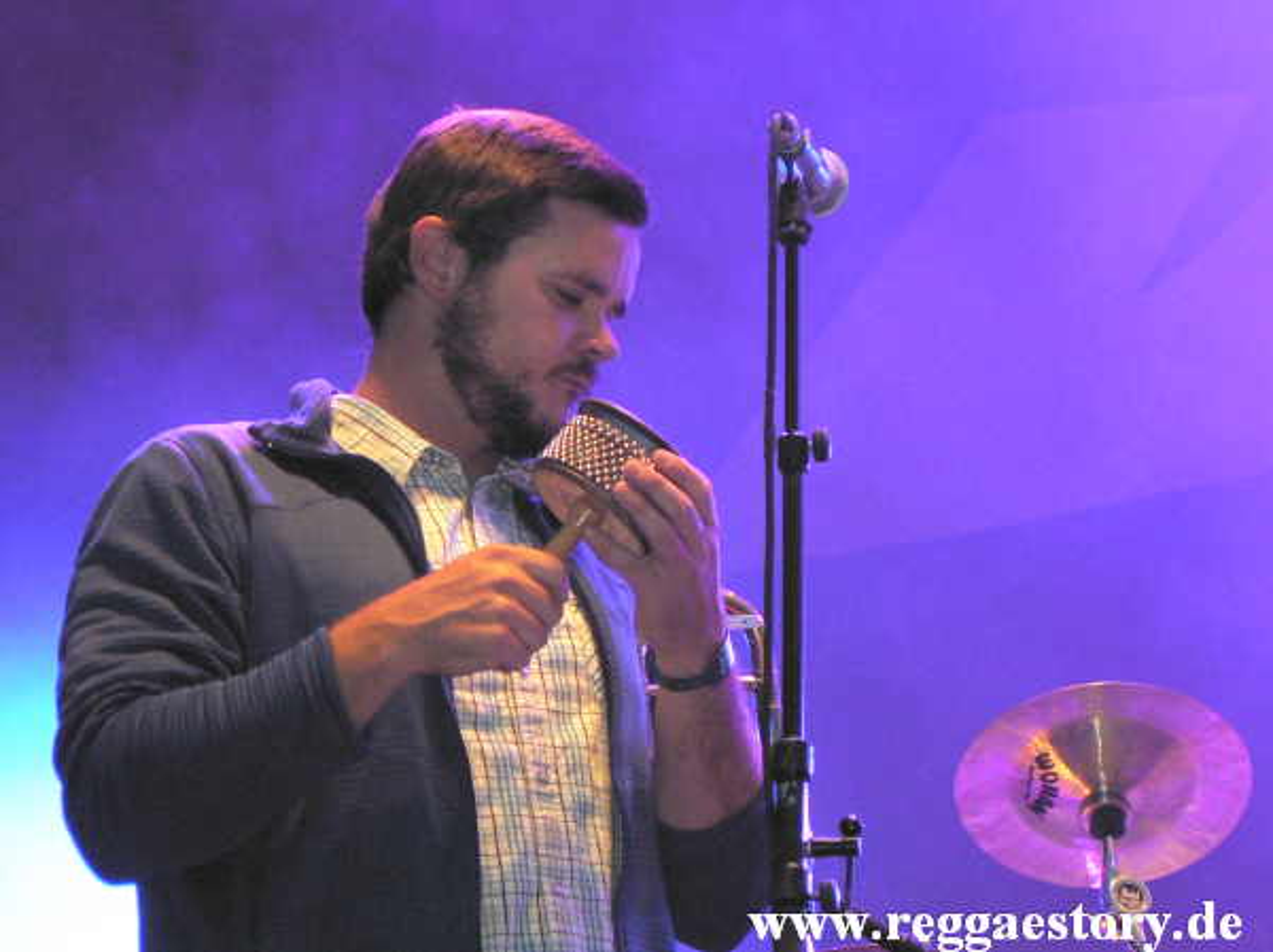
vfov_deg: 7.3
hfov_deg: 9.8
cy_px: 476
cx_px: 636
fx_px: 7459
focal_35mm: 203
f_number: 3.3
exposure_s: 1/60
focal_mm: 34.8
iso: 400
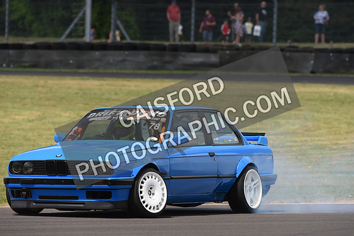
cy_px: 118
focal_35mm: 400
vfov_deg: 3.4
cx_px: 177
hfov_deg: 5.2
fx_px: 3934
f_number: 8
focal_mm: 400
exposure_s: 1/1000
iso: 1400
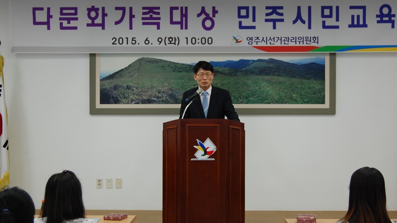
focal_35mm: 60
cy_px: 106
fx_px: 632
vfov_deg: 20.0
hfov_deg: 34.9
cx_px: 199
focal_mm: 38
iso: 400
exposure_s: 1/50
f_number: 4.8
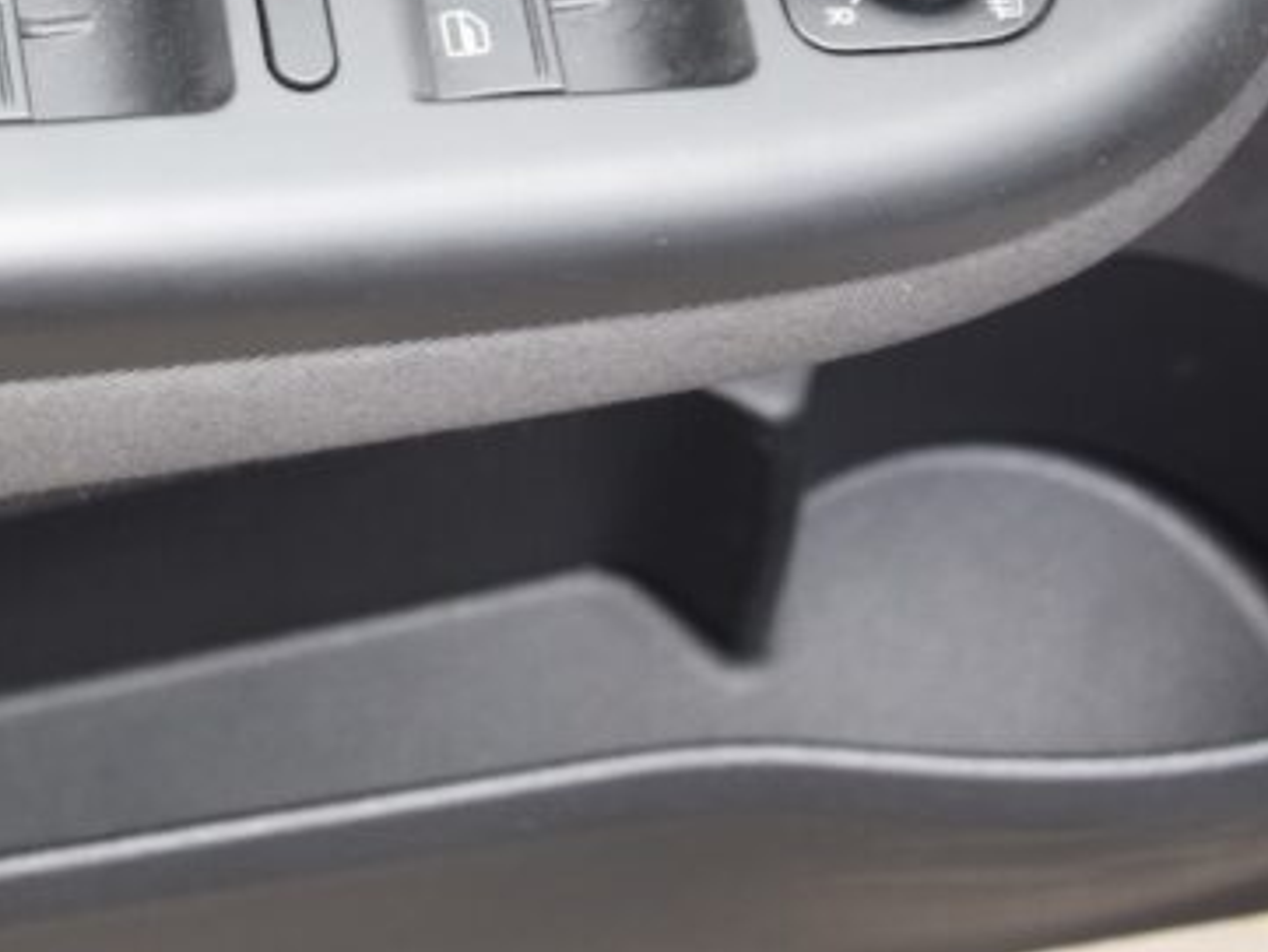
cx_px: -63
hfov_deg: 14.7
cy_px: -206
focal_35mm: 131
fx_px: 4800
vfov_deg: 11.1
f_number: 4.2
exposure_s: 1/60
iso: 640
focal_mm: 32
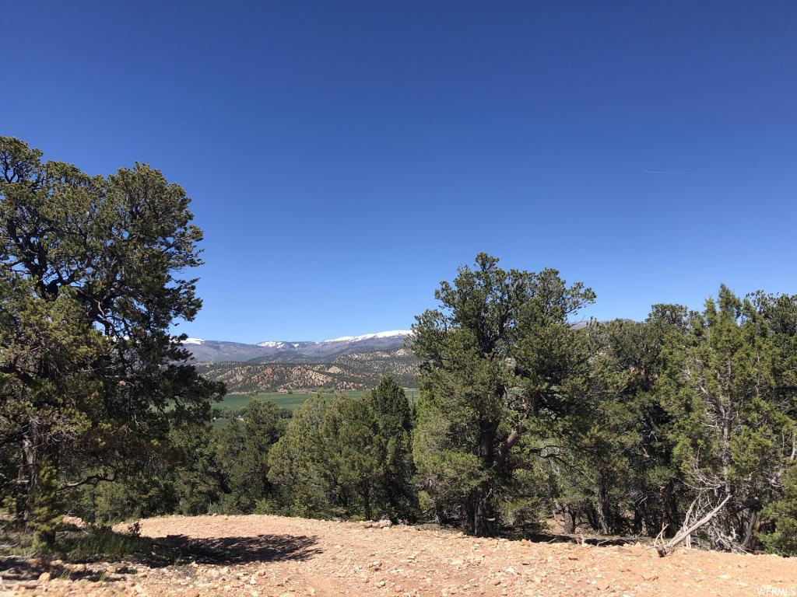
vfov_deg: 49.7
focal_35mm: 28
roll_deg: +5.9
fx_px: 645
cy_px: 298
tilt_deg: +5.1
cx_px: 398
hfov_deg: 63.4
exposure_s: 1/1715
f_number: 1.8
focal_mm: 3.99
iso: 20
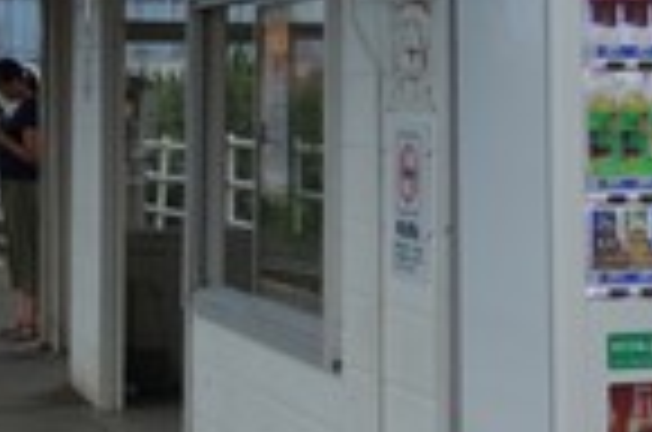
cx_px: 216
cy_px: -7
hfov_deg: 16.5
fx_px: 2241
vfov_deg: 10.9
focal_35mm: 124
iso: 125
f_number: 2.5
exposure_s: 1/100
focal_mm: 10.4
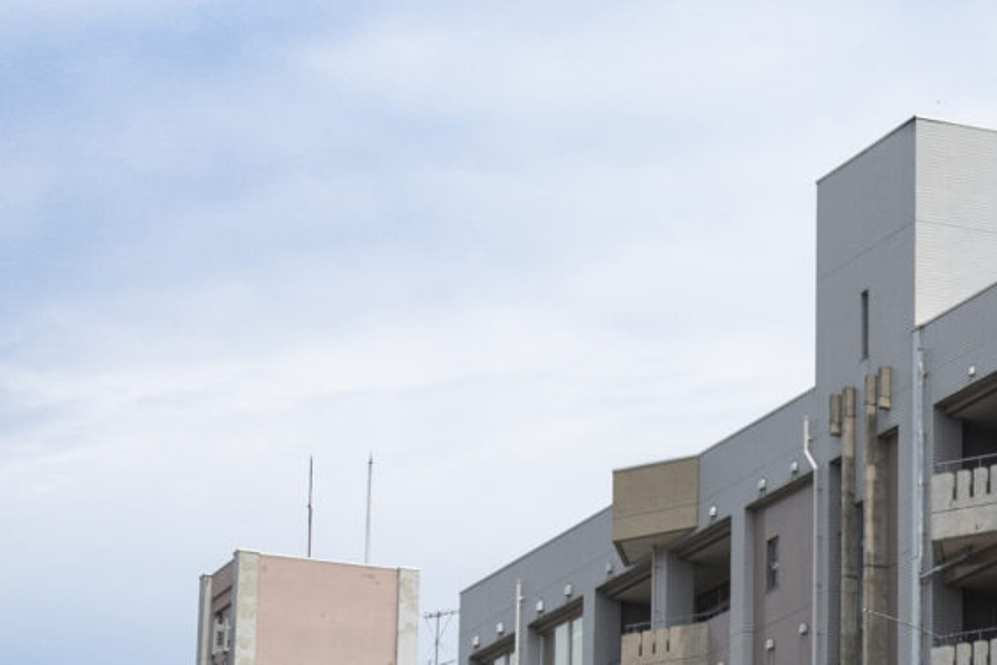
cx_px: 1087
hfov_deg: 13.1
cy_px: 530
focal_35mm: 154
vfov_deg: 8.9
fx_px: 4266
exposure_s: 1/250
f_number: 10
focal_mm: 34
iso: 100
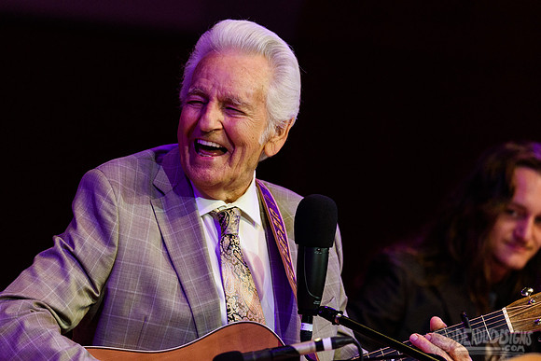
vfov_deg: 3.1
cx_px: 270
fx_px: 6764
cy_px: 180
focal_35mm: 450
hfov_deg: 4.6
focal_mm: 450
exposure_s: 1/640
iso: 2500
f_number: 6
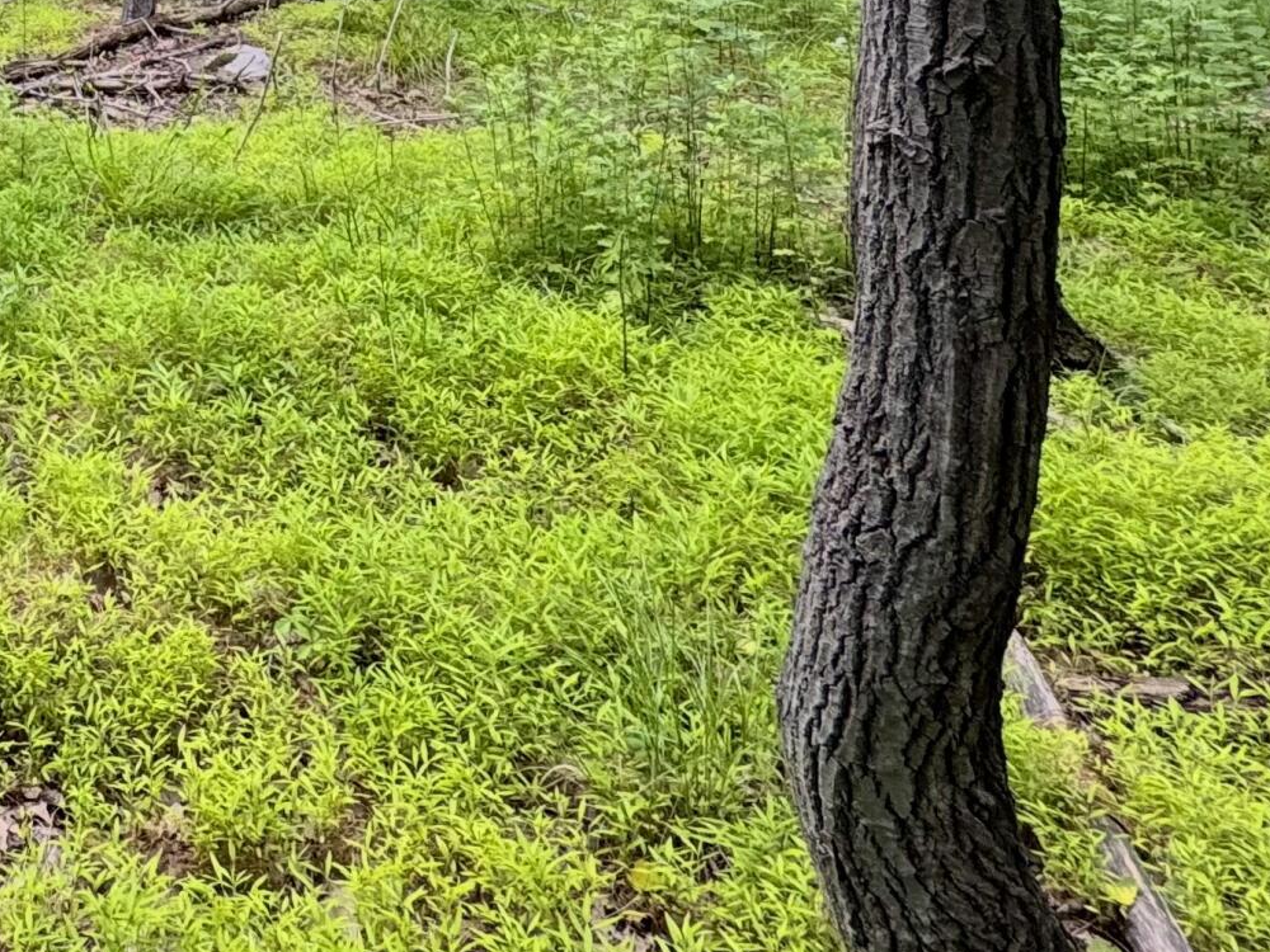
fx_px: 1541
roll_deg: +1.0
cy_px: -305
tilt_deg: +2.2
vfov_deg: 28.0
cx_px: -130
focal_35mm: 42
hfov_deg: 37.4
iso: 125
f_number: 2.2
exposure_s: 1/99
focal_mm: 2.22
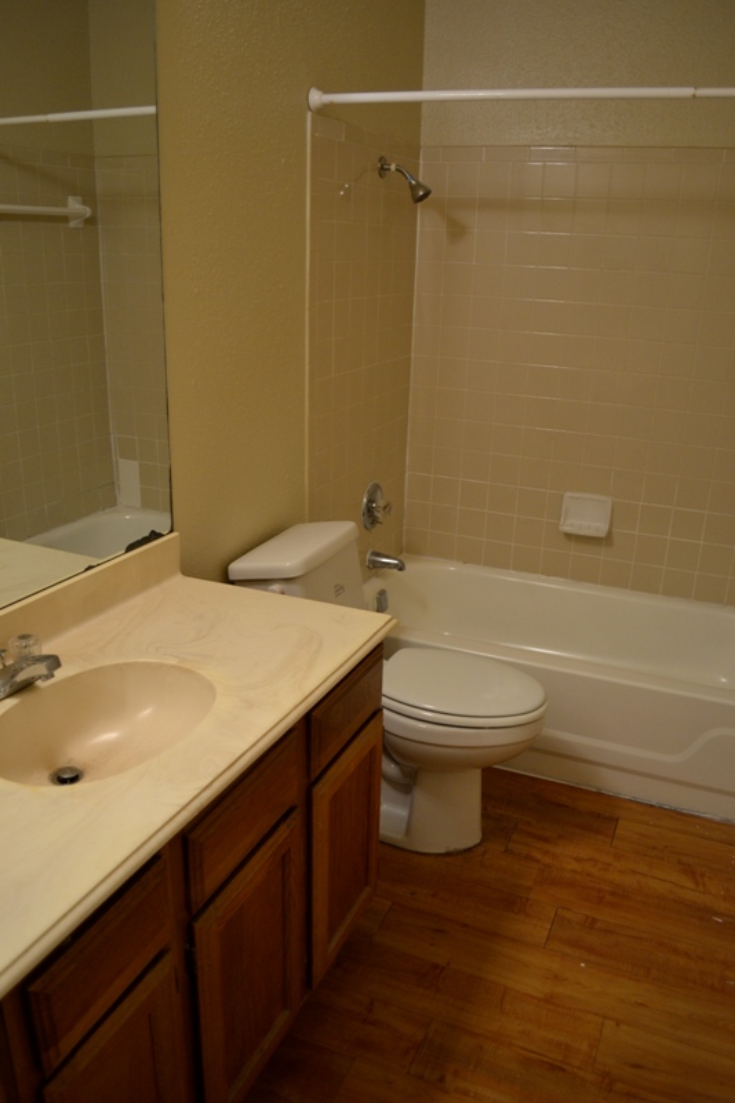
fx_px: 827
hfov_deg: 47.9
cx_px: 368
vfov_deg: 67.4
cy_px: 552
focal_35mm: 27
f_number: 3.5
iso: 560
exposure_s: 1/15
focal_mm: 18
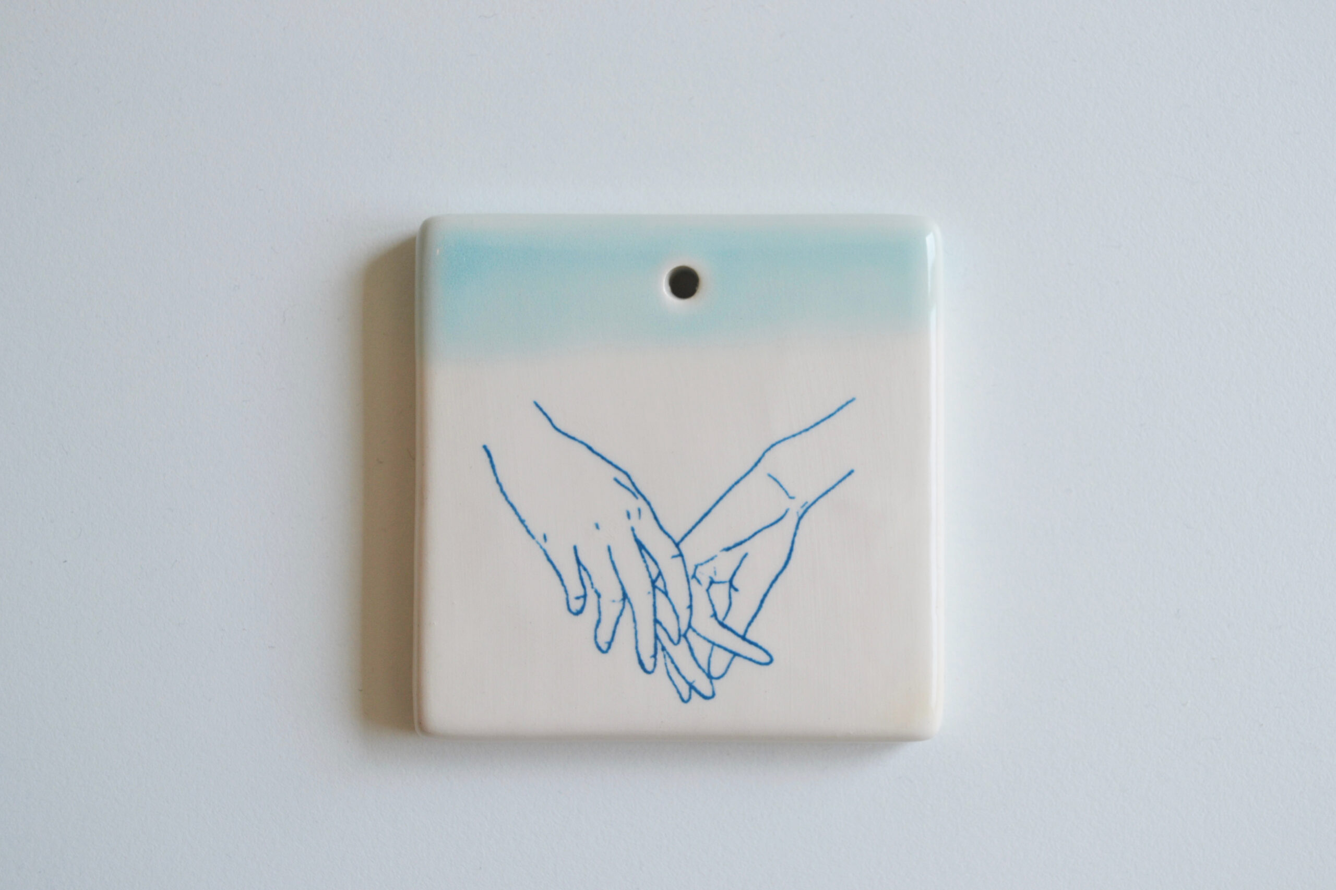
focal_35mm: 54
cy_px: 445
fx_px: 2004
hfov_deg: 36.9
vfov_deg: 25.1
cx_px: 668
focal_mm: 36
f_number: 5.6
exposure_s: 1/125
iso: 160
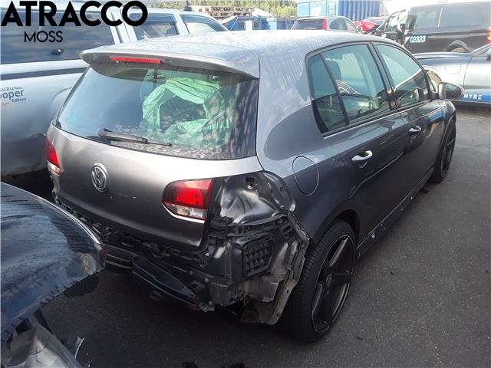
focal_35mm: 28
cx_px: 246
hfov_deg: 63.4
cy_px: 184
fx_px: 397
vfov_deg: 49.7
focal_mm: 2.91
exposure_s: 1/150
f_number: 1.9
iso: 40
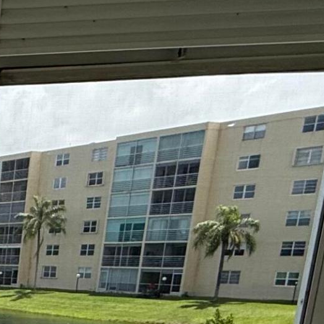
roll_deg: +0.7
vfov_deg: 22.6
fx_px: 720
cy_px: 423
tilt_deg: -12.9
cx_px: -315
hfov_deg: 18.0
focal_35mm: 68
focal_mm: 2.22
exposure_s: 1/1534
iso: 50
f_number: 2.2
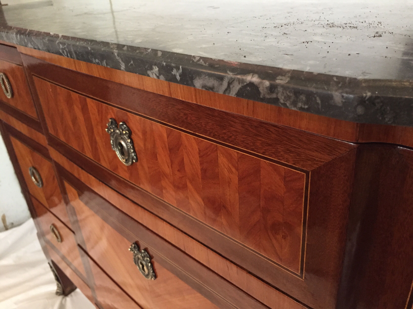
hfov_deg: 61.7
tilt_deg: -28.5
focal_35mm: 29
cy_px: 154
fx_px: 346
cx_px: 206
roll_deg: +4.1
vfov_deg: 48.2
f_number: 2.2
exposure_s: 1/17
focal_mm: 4.15
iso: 320
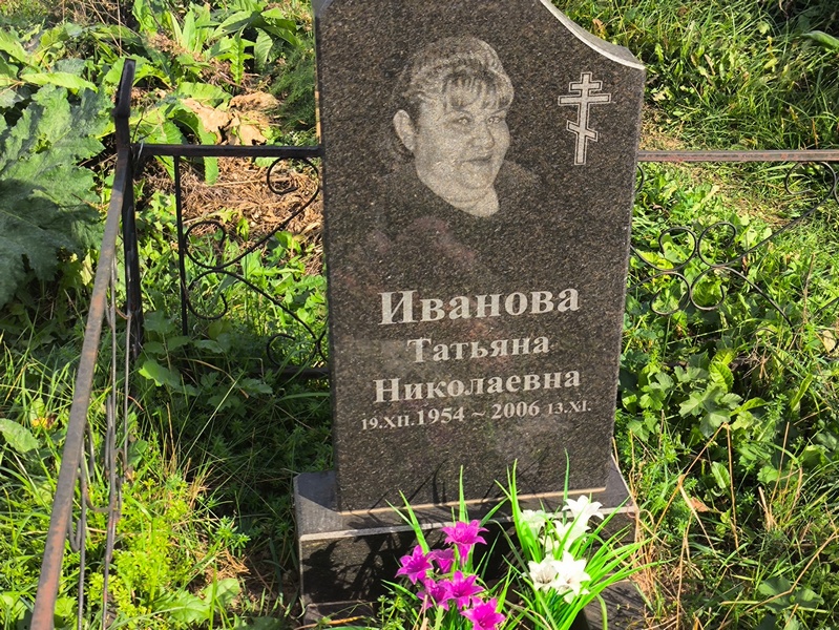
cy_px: 315
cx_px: 420
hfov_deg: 38.2
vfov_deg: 29.1
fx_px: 1212
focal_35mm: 50
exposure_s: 1/559
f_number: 1.7
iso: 50
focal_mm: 4.71
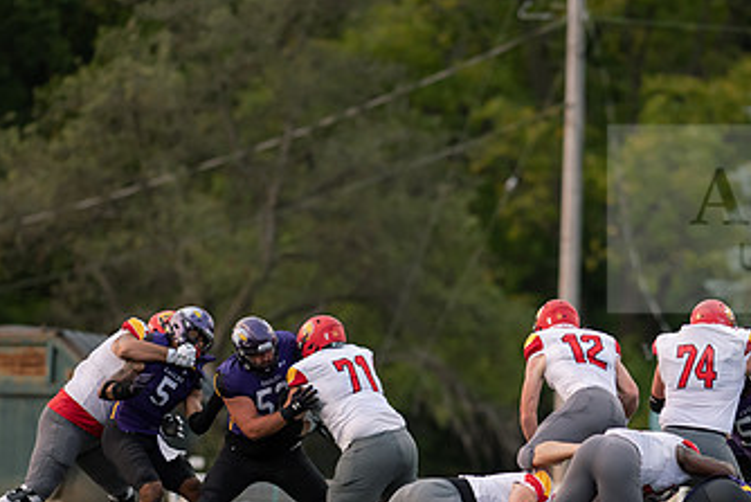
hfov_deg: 4.0
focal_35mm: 521
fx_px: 10873
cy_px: 397
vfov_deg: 2.6
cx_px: 540
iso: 1250
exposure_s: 1/1250
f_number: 3.2
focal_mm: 300
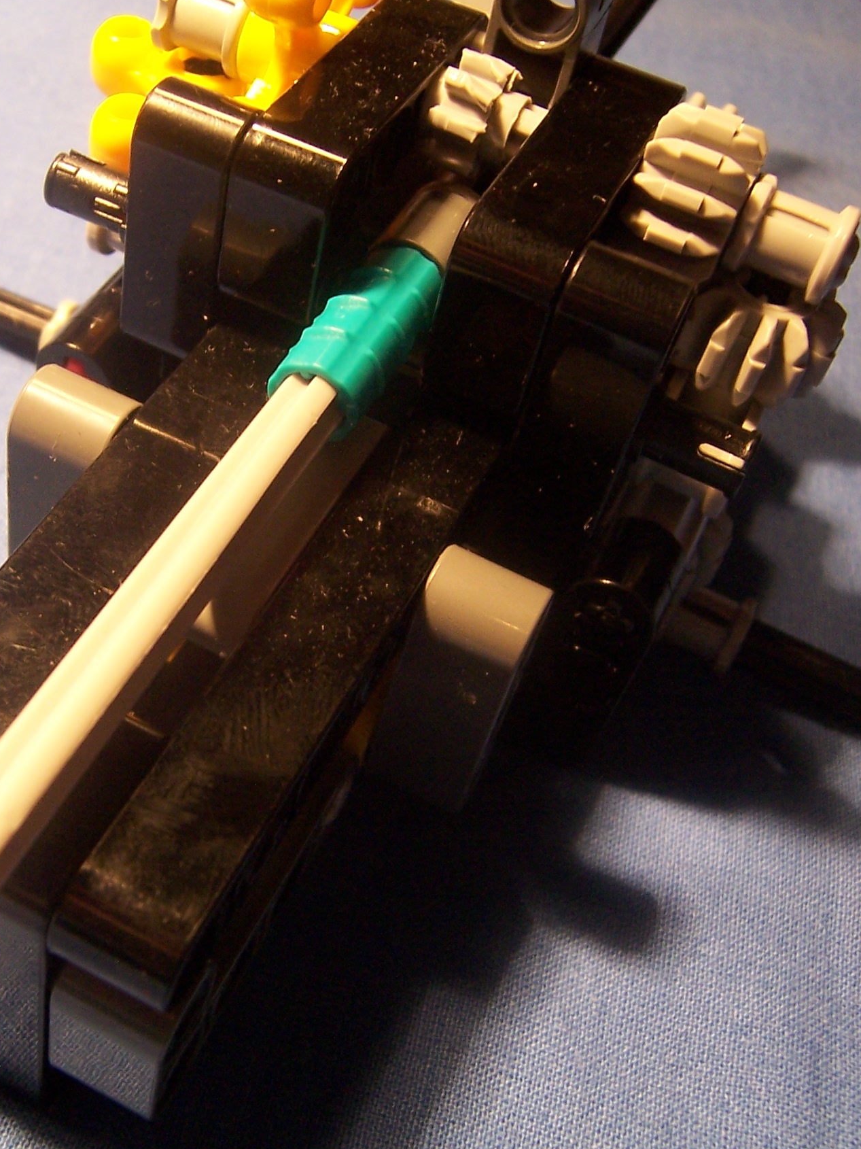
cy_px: 568
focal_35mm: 45
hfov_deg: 31.6
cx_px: 218
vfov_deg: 42.1
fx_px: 1493
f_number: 3.4
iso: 140
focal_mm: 5.5
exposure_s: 1/20
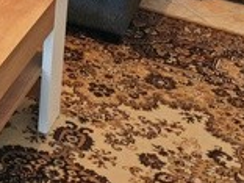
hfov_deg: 13.1
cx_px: -261
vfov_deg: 10.3
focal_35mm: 128
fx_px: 902
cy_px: -236
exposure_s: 1/50
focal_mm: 5.3
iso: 320
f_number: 1.9
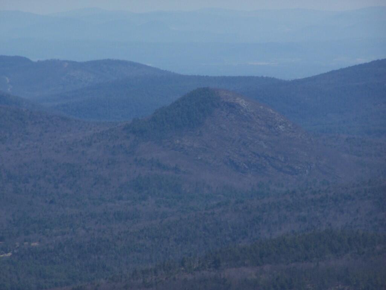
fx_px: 4092
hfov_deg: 5.4
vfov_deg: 4.1
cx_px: 193
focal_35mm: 367
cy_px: 145
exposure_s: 1/800
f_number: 5
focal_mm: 60.8
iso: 80
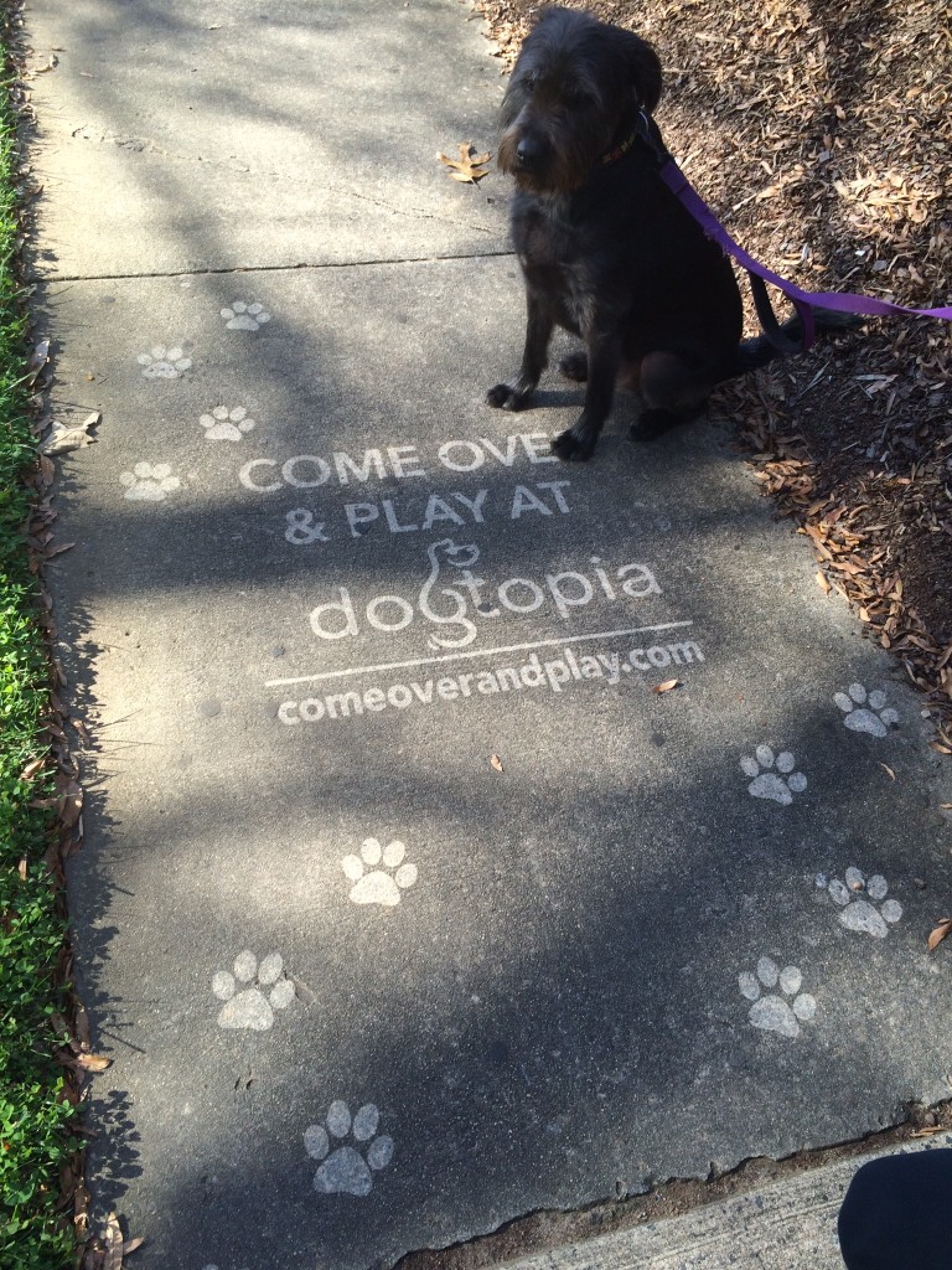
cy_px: 635
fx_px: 1063
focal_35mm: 29
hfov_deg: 48.2
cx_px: 476
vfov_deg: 61.7
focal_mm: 4.15
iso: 32
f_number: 2.2
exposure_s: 1/321
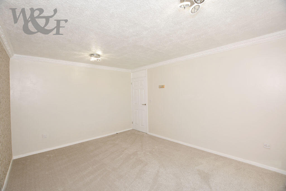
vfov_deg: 77.3
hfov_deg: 100.4
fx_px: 119
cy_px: 96
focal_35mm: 15
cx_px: 143
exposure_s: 1/60
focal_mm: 10
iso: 100
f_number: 4
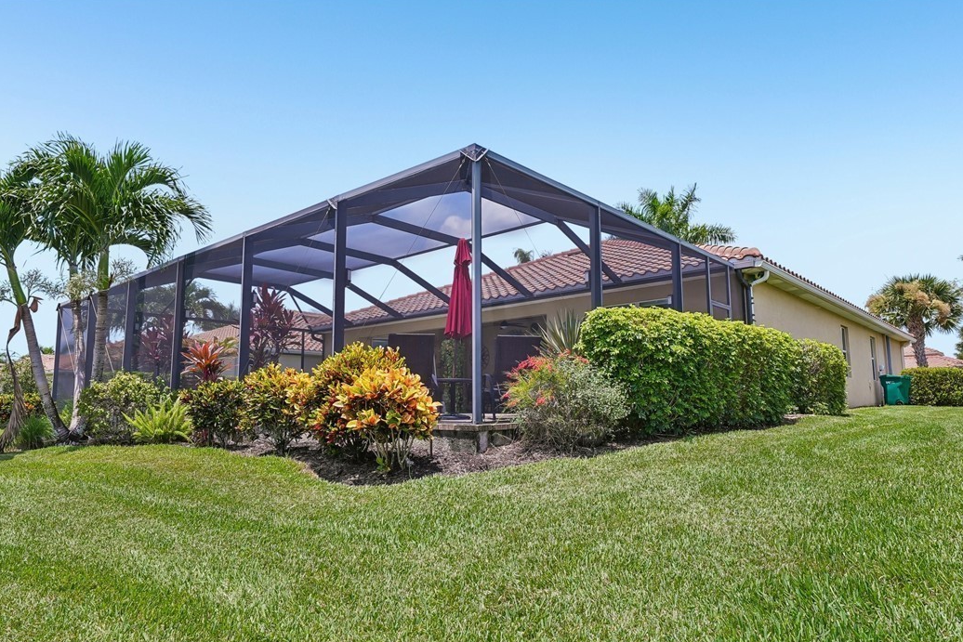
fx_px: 589
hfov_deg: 78.6
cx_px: 486
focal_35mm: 22
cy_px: 330
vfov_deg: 57.2
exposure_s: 1/80
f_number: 8
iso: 50
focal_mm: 14
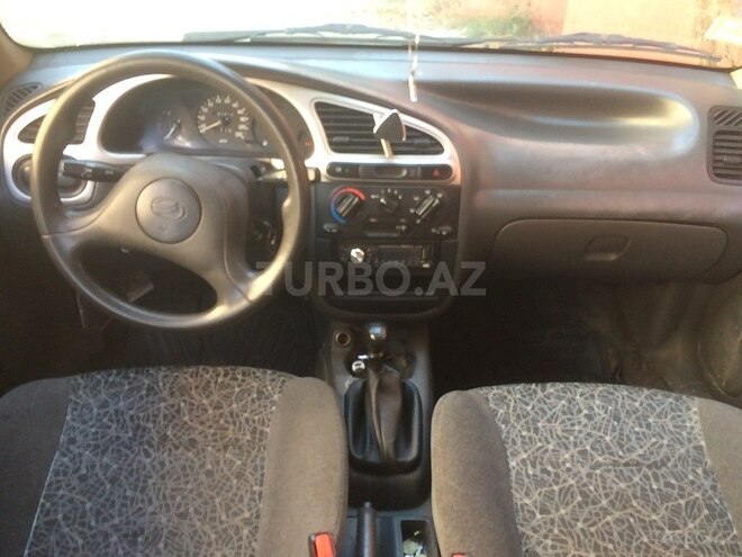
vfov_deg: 48.2
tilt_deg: -29.0
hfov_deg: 61.7
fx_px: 622
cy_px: 278
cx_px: 371
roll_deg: -2.7
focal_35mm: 29
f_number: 2.2
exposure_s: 1/100
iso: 100
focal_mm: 4.15
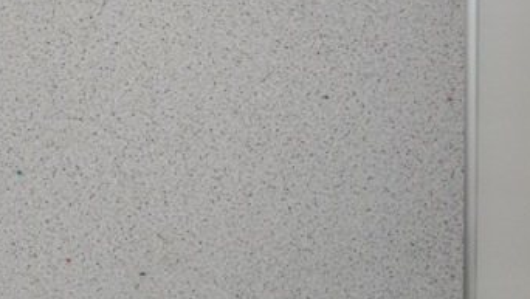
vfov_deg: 21.1
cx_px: 90
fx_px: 774
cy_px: -8
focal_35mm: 55
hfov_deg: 36.3
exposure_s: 1/25
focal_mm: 3.65
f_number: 2.2
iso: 497
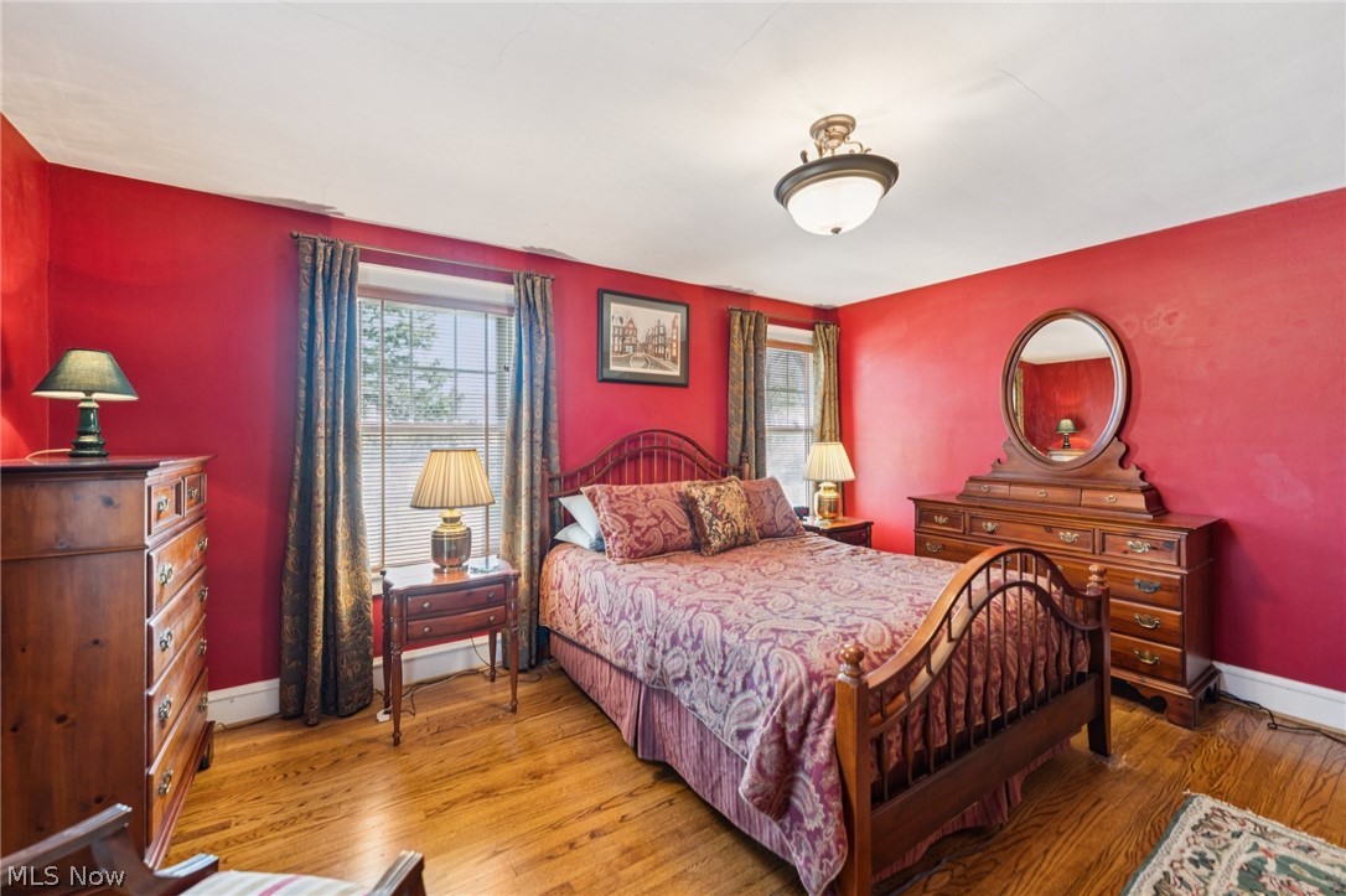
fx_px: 523
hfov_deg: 104.3
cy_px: 448
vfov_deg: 81.2
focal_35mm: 14
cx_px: 673
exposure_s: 1/40
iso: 200
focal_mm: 14
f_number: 2.8
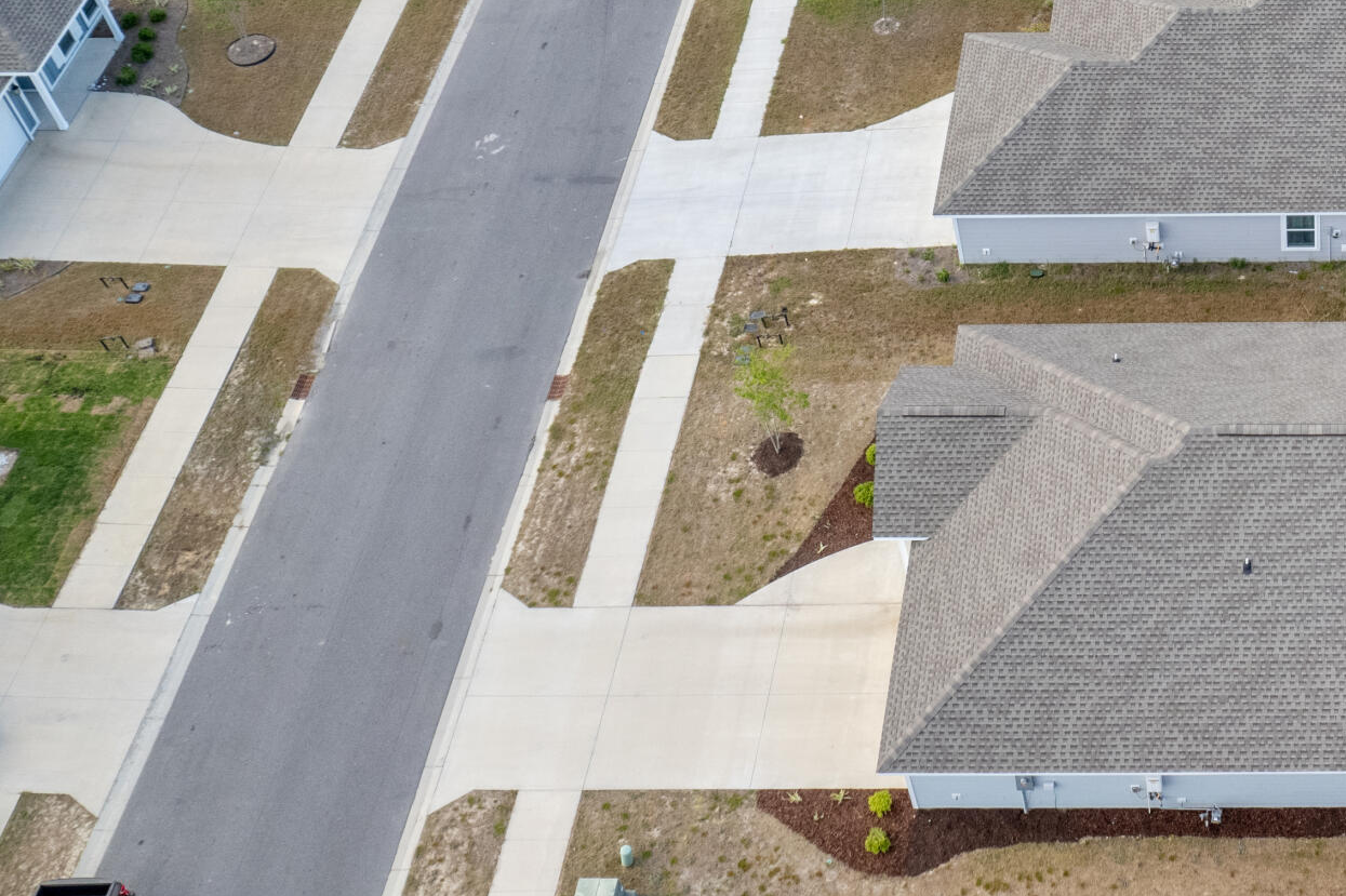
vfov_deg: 24.8
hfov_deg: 34.6
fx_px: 1981
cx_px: 1302
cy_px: 109
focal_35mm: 53
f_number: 2.8
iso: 110
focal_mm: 8.38
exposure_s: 1/40
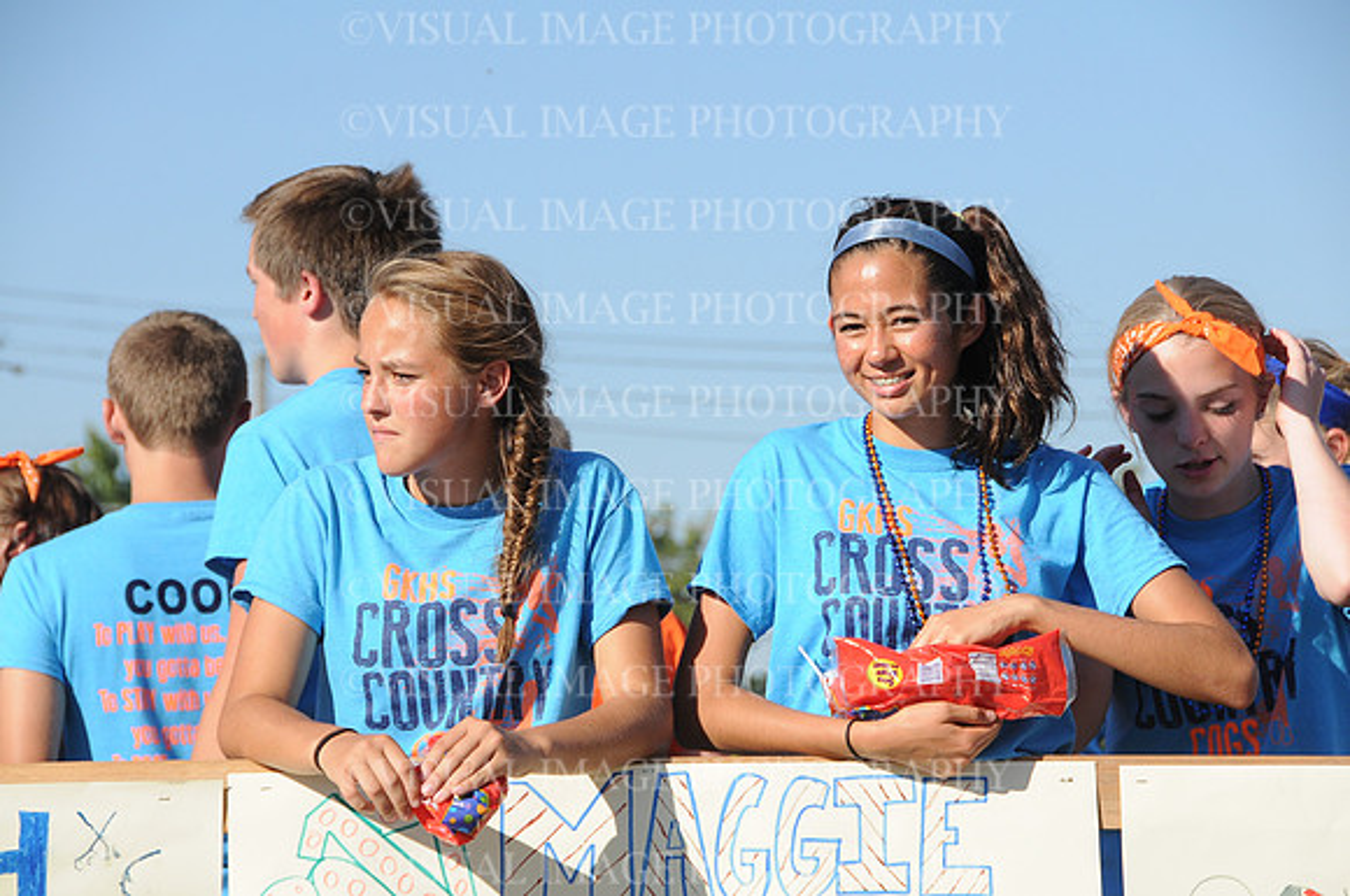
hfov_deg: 13.1
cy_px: 448
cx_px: 675
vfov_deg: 8.7
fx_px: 5898
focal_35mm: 158
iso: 400
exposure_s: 1/1000
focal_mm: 105
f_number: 8
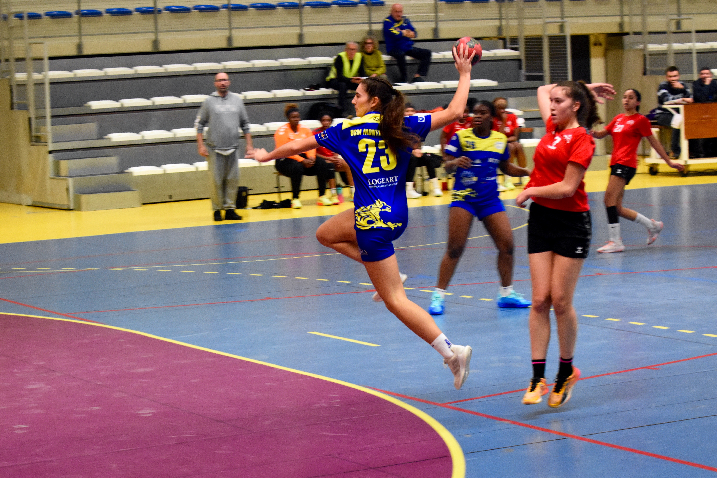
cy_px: 239
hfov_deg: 19.5
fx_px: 2091
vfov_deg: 13.0
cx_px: 358
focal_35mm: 105
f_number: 4.5
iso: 3200
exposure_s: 1/200
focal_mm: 70
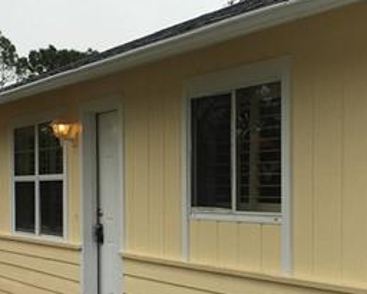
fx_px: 924
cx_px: 228
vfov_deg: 17.9
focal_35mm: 85
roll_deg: -1.3
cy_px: 235
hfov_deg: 22.4
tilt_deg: -1.6
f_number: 2.2
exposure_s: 1/641
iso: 25
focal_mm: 4.15
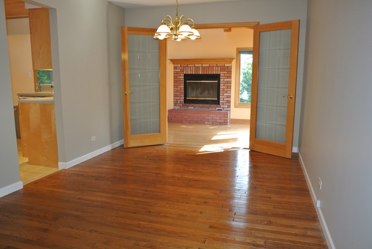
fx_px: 279
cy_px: 124
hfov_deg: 67.3
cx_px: 186
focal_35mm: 27
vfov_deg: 48.0
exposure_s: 1/60
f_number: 2.8
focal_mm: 10
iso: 180
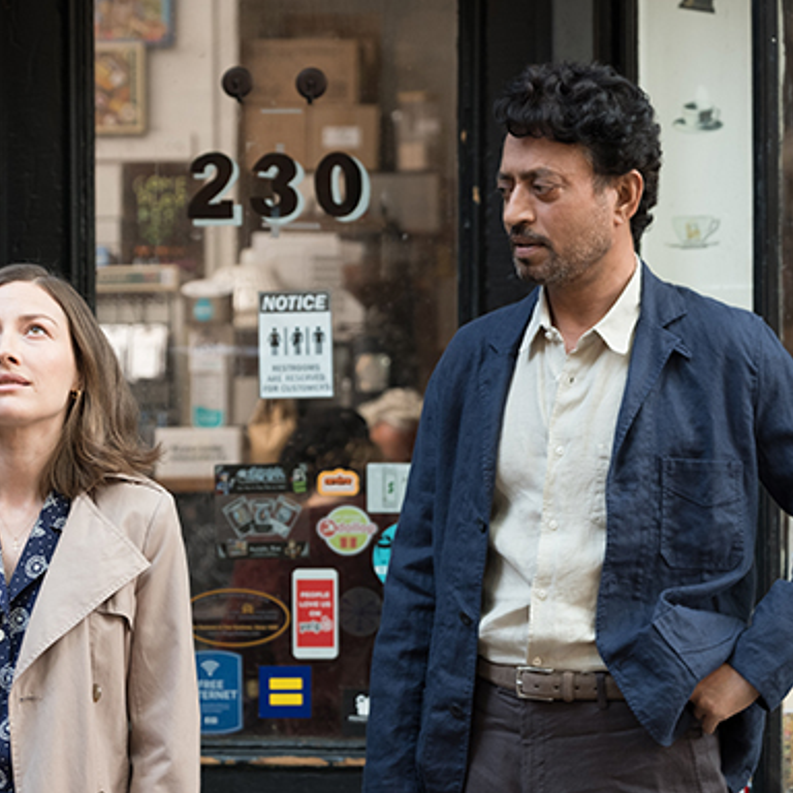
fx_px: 3862
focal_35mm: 149
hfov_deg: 11.7
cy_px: 395
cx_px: 283
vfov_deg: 11.7
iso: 800
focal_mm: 77.3
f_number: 3.6
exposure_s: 1/125
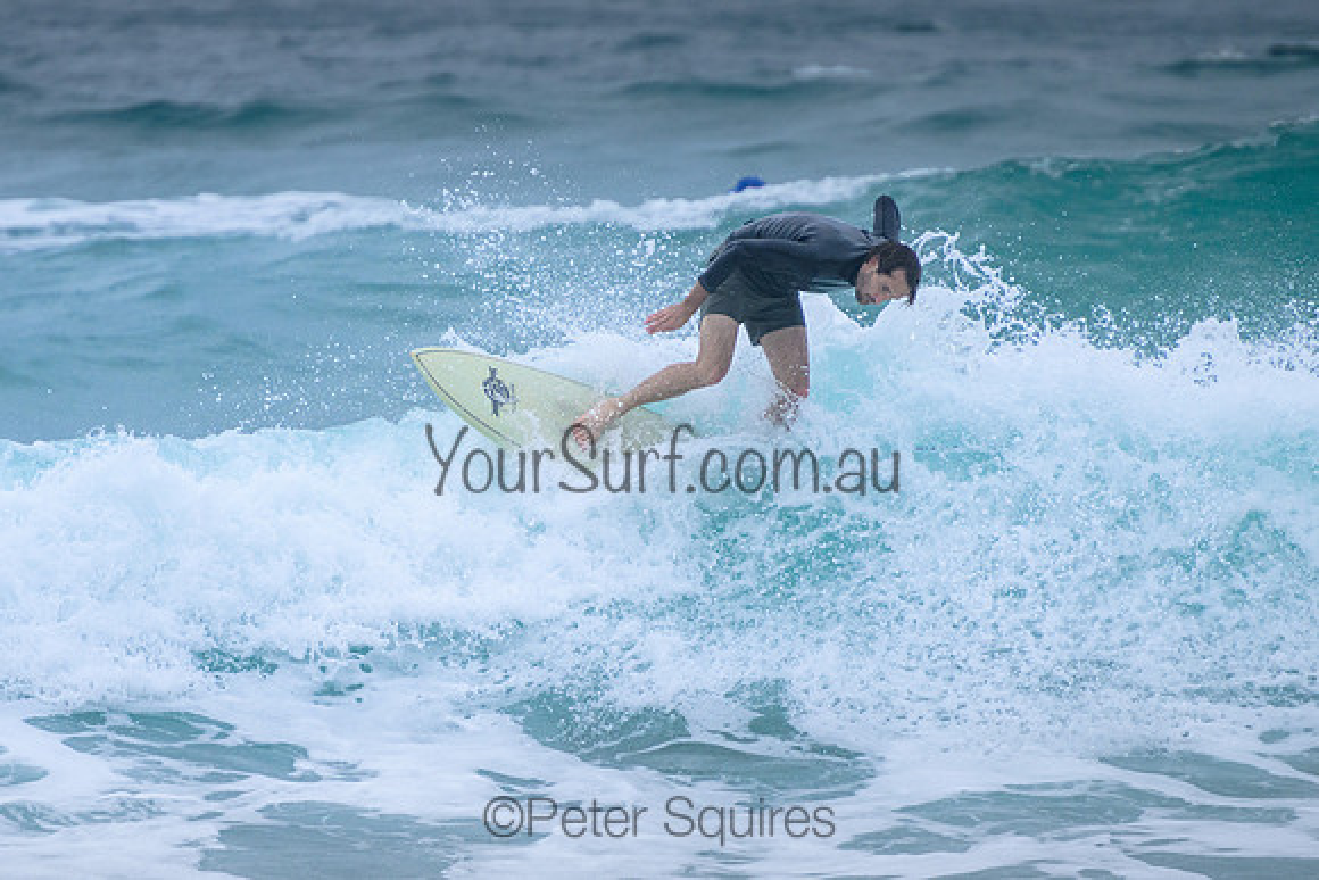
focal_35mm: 550
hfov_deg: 3.7
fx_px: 20160
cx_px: 531
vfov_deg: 2.5
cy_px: 444
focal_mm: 400
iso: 640
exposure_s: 1/2000
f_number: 5.6
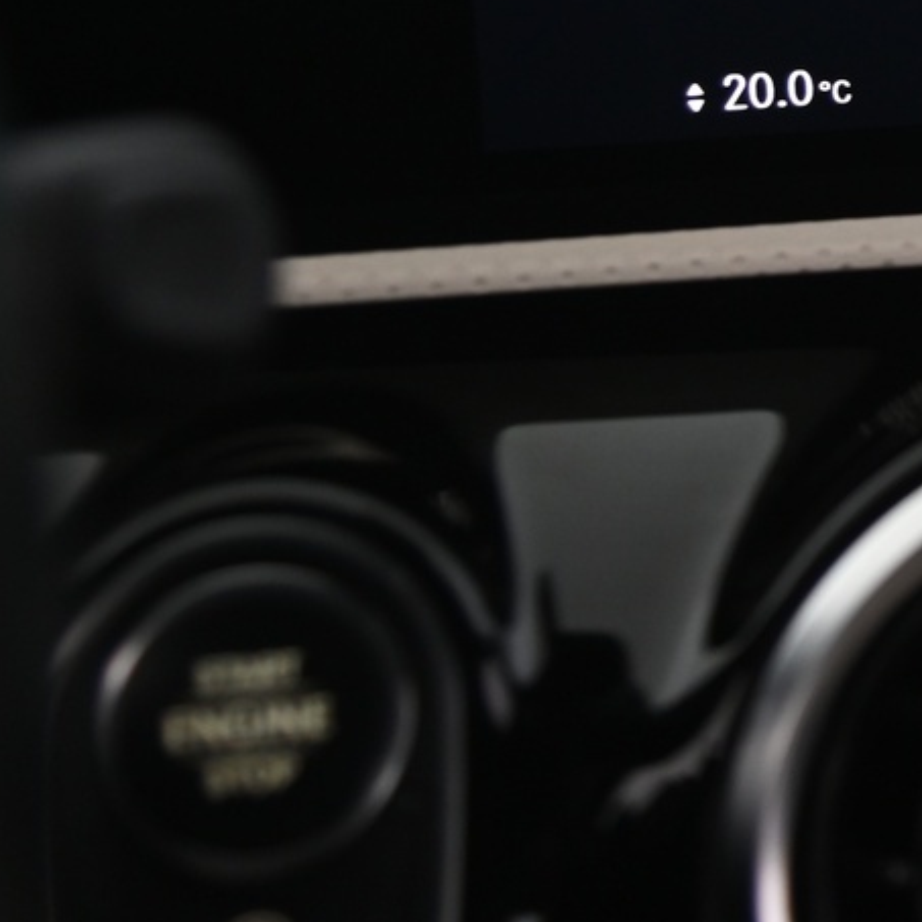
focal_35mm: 134
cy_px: -49
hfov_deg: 12.1
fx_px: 4038
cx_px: 1620
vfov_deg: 12.8
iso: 1250
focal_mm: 44
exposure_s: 1/25
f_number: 4
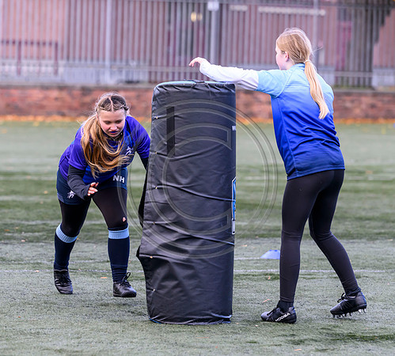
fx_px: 2765
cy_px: 191
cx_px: 168
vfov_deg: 7.4
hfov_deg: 8.2
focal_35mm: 225
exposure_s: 1/1250
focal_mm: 160
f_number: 4
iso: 1600
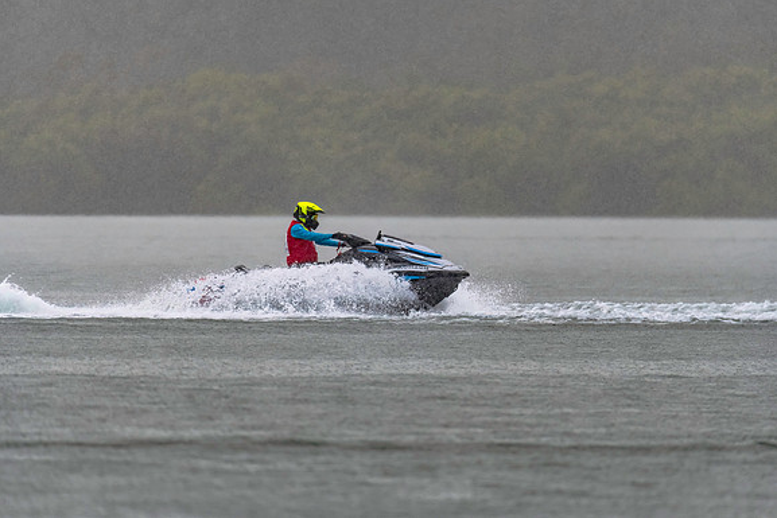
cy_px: 259
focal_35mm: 605
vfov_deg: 2.3
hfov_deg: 3.4
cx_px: 389
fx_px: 13060
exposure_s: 1/800
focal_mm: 600
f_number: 6.3
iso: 800
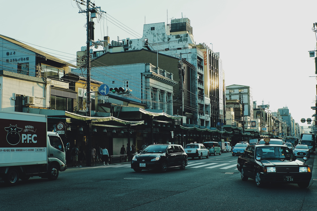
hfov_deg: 41.9
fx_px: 414
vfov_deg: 28.6
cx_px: 158
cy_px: 106
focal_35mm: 47
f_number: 5.6
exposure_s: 1/320
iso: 400
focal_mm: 31
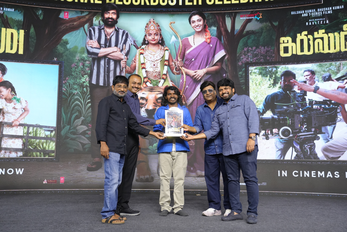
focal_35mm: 40
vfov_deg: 33.4
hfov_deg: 48.5
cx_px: 174
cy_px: 116
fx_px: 386
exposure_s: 1/160
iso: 1600
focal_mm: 40
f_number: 3.5
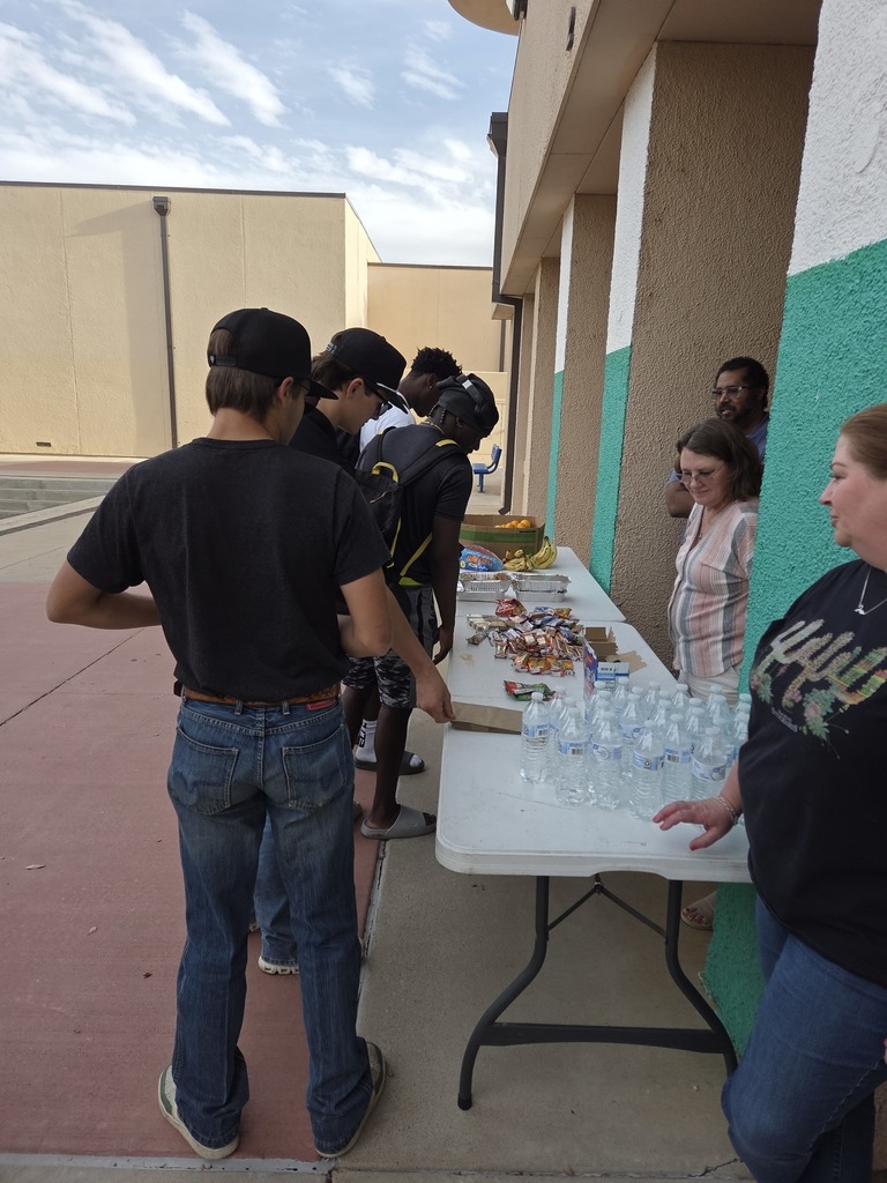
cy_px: 592
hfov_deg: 58.9
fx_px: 786
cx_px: 444
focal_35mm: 23
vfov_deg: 73.9
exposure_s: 1/1139
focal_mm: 5.4
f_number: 1.8
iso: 80
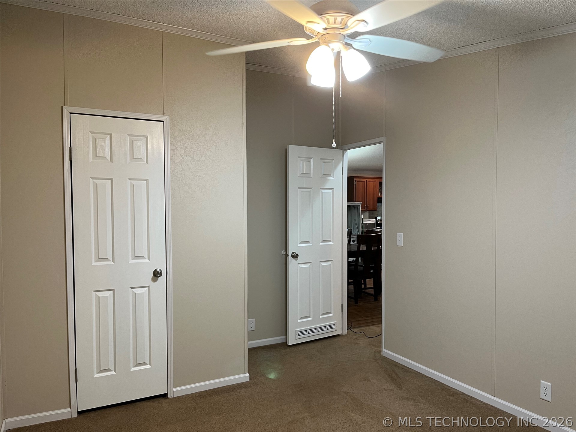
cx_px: 288
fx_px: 433
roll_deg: -0.1
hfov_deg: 67.3
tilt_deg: -2.3
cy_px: 216
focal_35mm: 26
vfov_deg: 53.1
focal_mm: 5.1
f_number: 1.6
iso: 160
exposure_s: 1/60
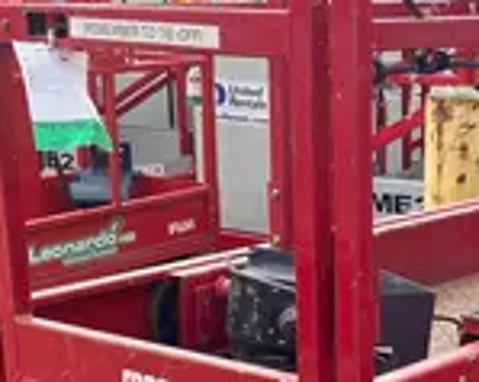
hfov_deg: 20.1
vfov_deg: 16.0
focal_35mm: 94
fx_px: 1332
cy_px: 403
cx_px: 392
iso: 32
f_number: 1.8
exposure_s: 1/524
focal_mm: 4.25
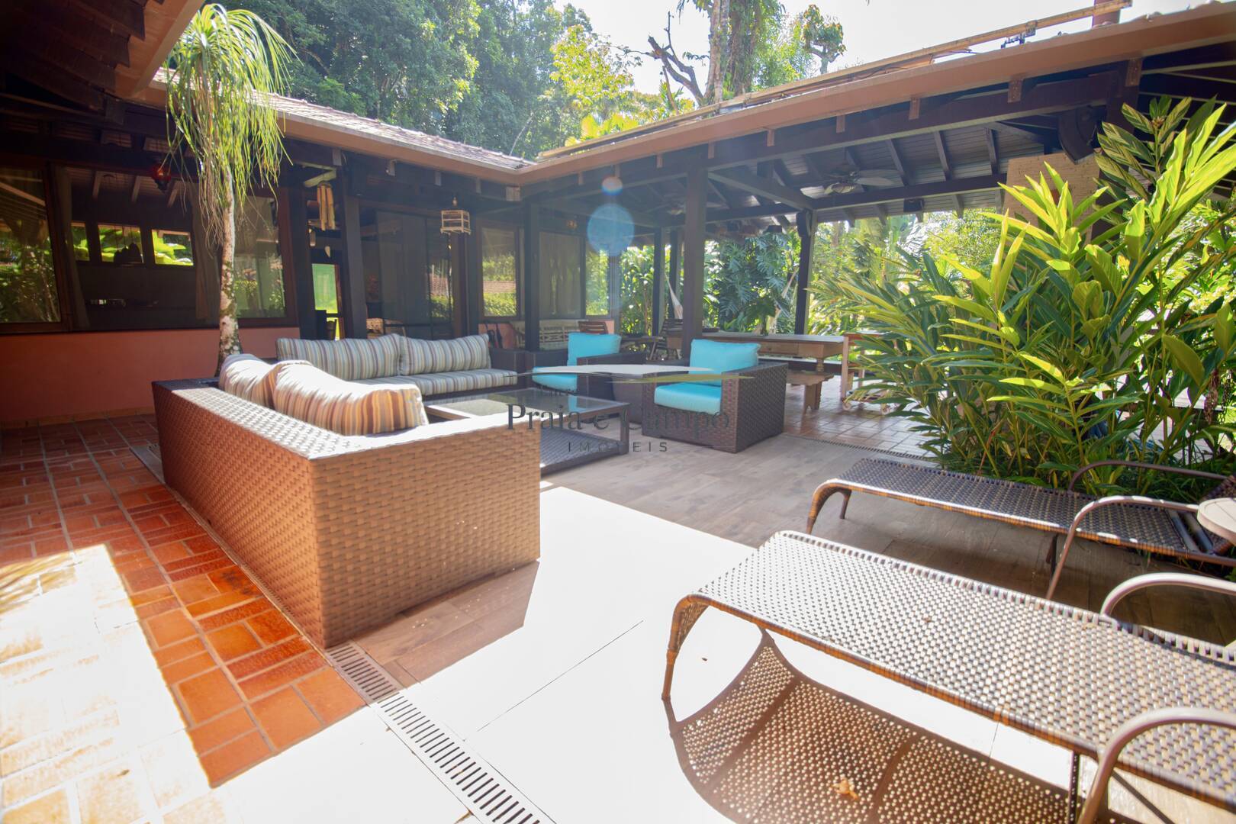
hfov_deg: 100.4
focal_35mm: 15
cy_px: 412
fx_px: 515
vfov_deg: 77.3
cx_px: 618
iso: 200
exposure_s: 1/60
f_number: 4.5
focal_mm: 10
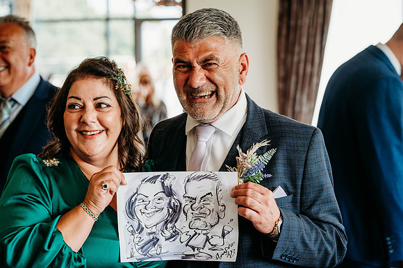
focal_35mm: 85
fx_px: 951
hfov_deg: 23.9
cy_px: 134
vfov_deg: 16.1
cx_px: 202
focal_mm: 85
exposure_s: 1/200
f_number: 4
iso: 160
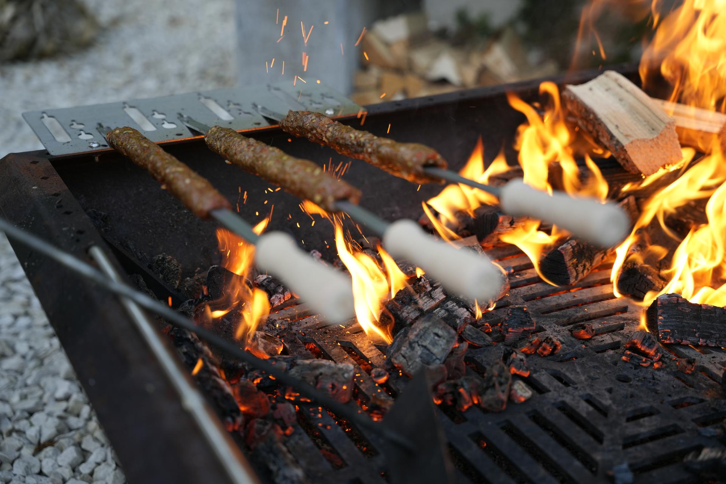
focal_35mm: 50
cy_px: 242
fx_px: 1016
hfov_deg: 39.3
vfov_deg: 26.8
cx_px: 363
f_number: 2.8
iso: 320
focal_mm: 50.4
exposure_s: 1/125
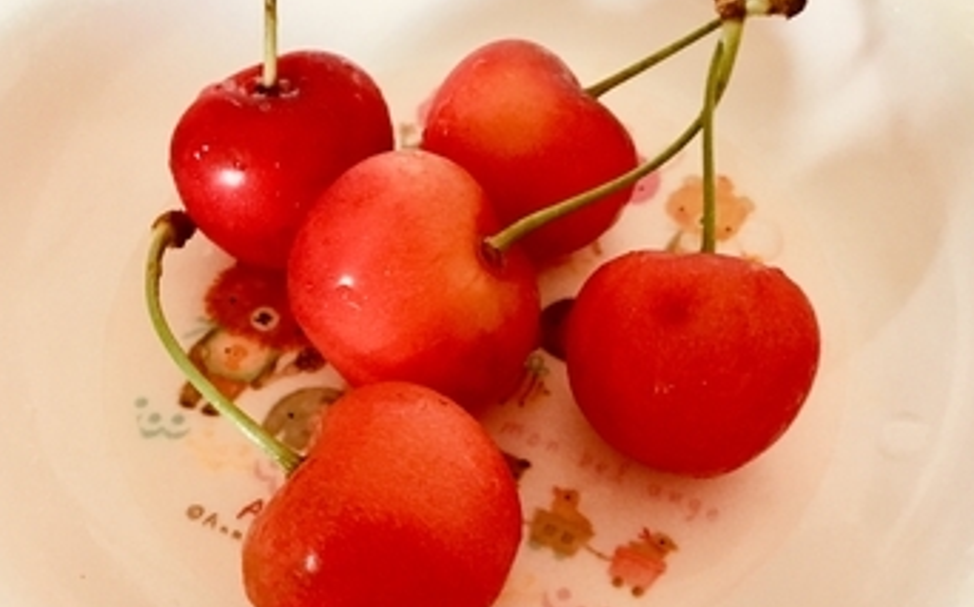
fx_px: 1193
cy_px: 386
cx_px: 521
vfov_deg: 28.4
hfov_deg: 44.4
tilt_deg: -58.4
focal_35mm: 45
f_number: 2.2
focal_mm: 4.15
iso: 200
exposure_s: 1/15
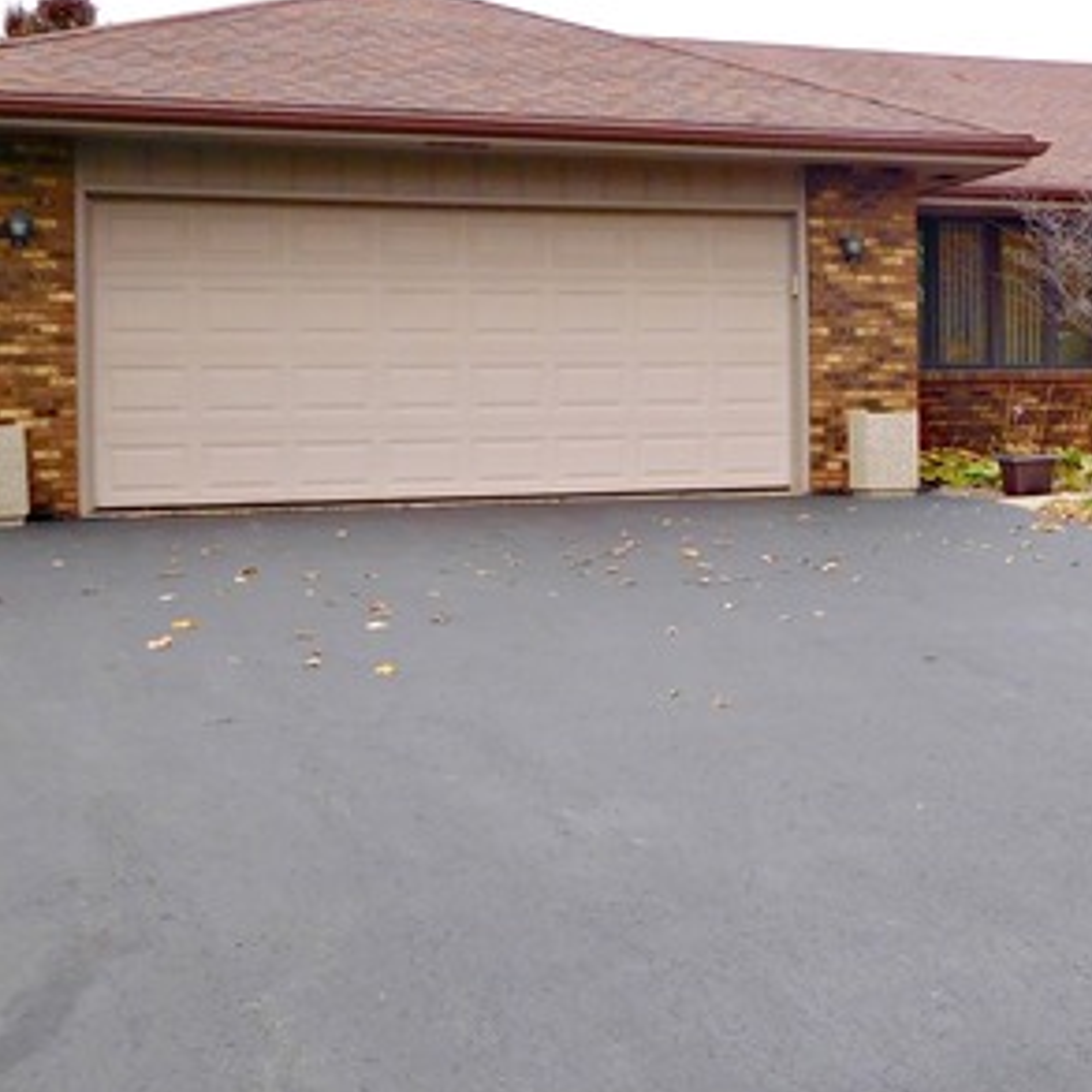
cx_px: 1066
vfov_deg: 31.4
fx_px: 1927
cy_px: 388
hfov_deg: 29.7
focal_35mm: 54
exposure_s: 1/400
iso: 125
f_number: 3.5
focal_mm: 5
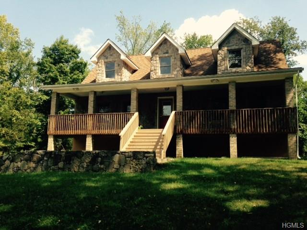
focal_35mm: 33
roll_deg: -0.2
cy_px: 115
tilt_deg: +7.9
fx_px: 293
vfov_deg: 42.9
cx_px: 154
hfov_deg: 55.4
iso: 50
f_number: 2.4
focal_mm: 4.12
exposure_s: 1/583
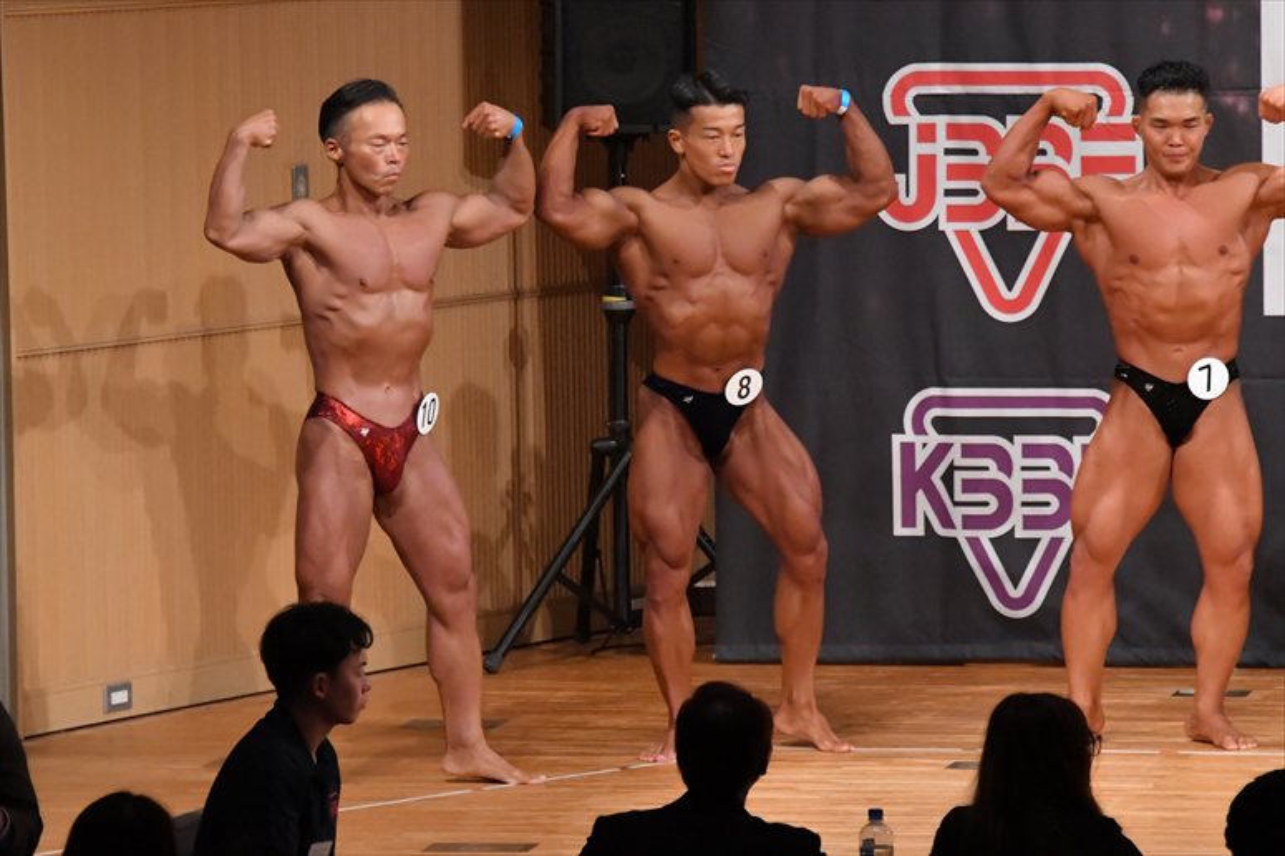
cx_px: 642
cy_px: 428
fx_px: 9633
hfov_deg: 7.6
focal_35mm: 270
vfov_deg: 5.1
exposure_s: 1/400
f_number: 5.6
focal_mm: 180
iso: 9000
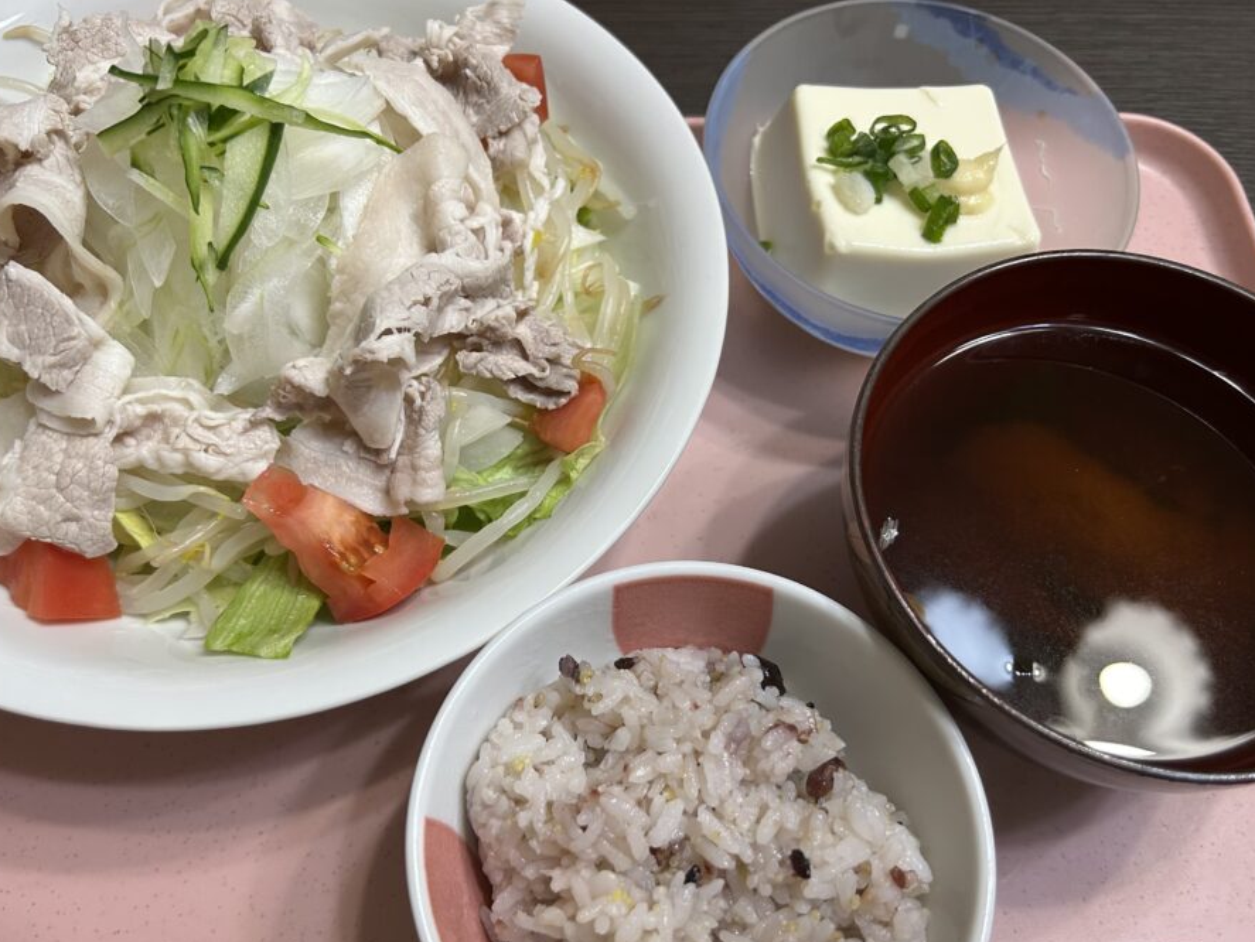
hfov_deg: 59.9
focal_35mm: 30
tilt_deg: -63.2
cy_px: 519
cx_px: 614
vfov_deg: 46.8
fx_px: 1088
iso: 125
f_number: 1.5
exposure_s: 1/121
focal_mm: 5.7
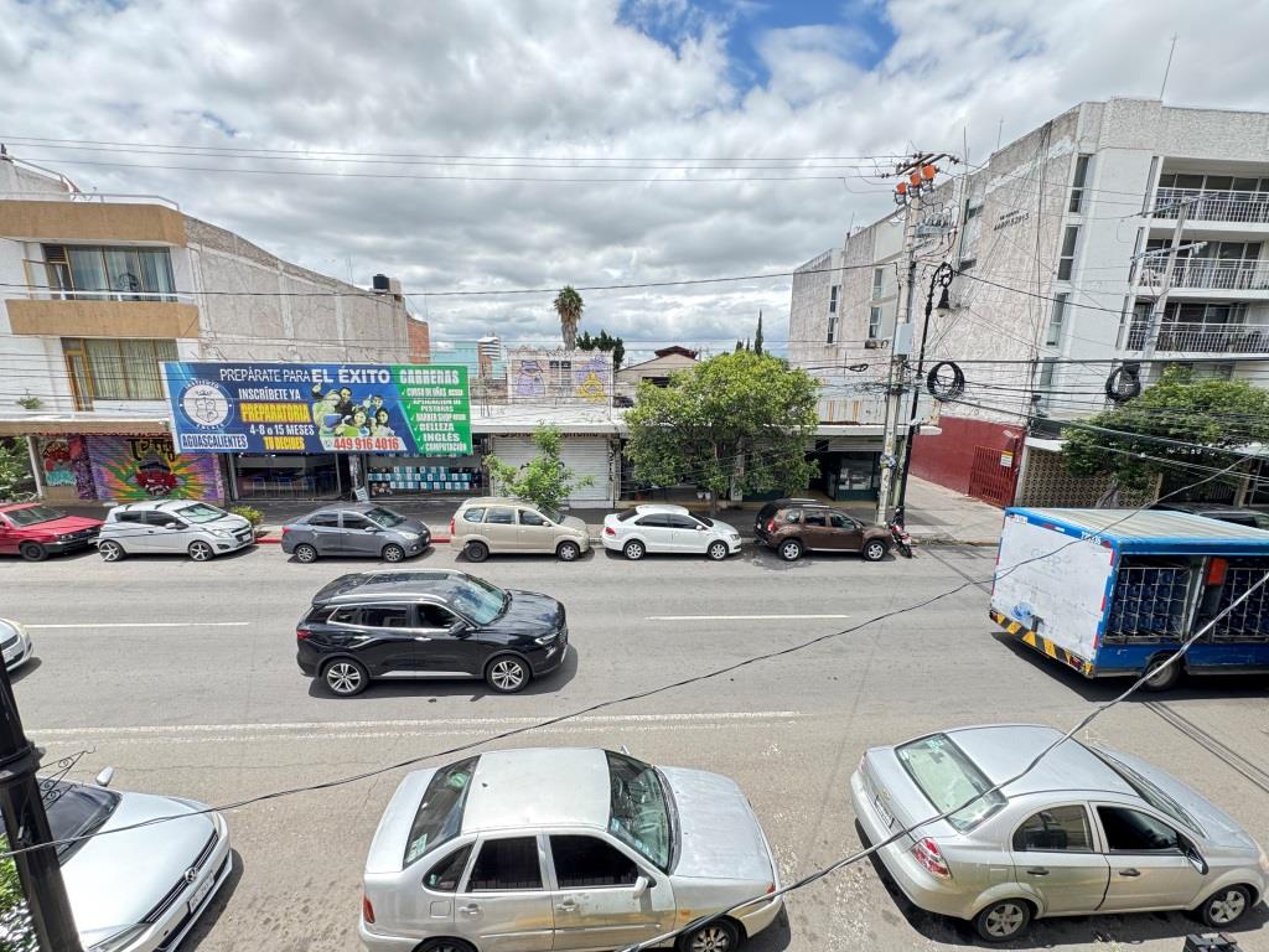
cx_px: 634
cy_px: 476
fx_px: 513
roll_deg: -0.3
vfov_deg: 85.7
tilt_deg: -12.0
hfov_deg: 102.1
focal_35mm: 14
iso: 40
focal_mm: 2.22
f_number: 2.2
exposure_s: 1/334
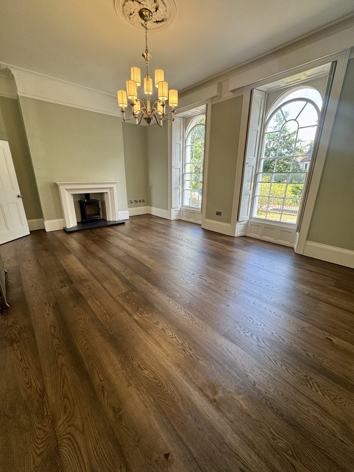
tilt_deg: -17.8
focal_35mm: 14
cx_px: 177
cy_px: 236
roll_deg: +0.1
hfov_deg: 85.7
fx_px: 191
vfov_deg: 102.1
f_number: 2.2
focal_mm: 2.22
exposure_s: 1/100
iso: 80
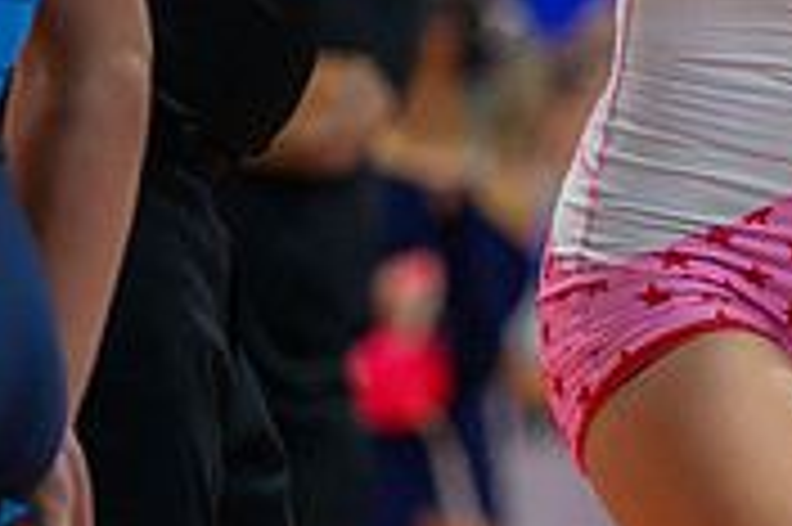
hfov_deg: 3.7
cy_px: -256
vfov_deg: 2.4
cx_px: 684
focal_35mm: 561
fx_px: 12330
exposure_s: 1/800
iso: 12800
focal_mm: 160
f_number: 2.8
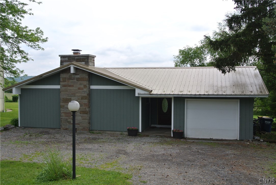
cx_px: 138
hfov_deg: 49.5
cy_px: 92
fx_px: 299
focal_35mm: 39
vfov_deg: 34.3
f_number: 5
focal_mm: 14.5
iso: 100
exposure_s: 1/400
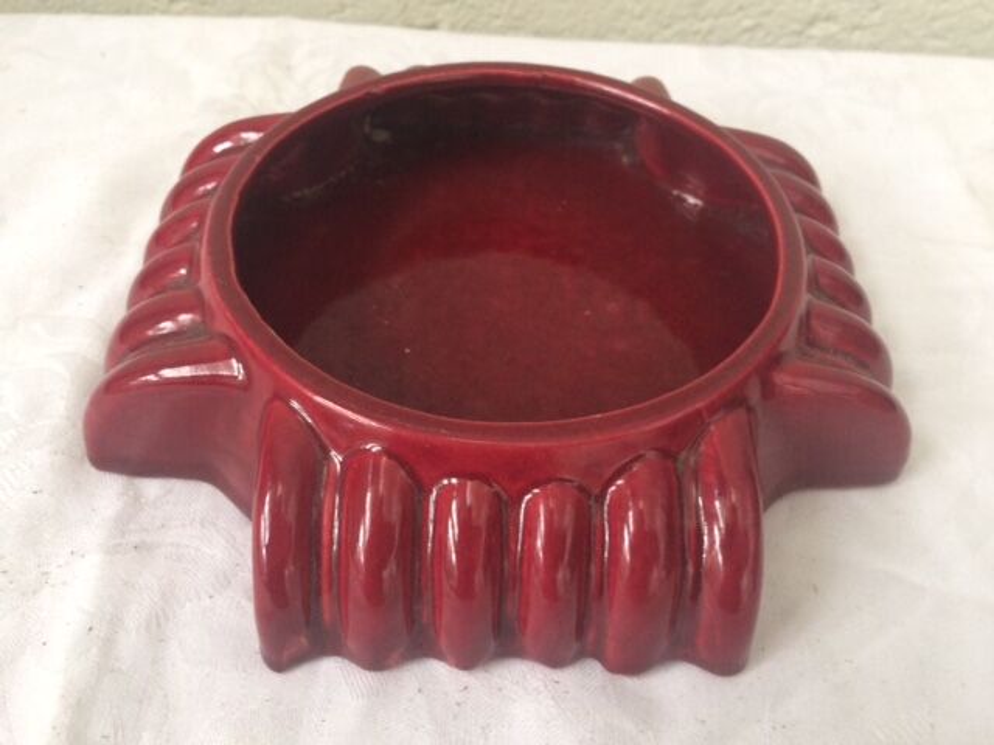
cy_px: 372
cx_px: 497
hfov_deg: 61.7
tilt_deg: -49.3
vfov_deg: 48.2
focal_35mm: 29
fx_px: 833
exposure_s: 1/33
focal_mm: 4.15
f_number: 2.2
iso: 200
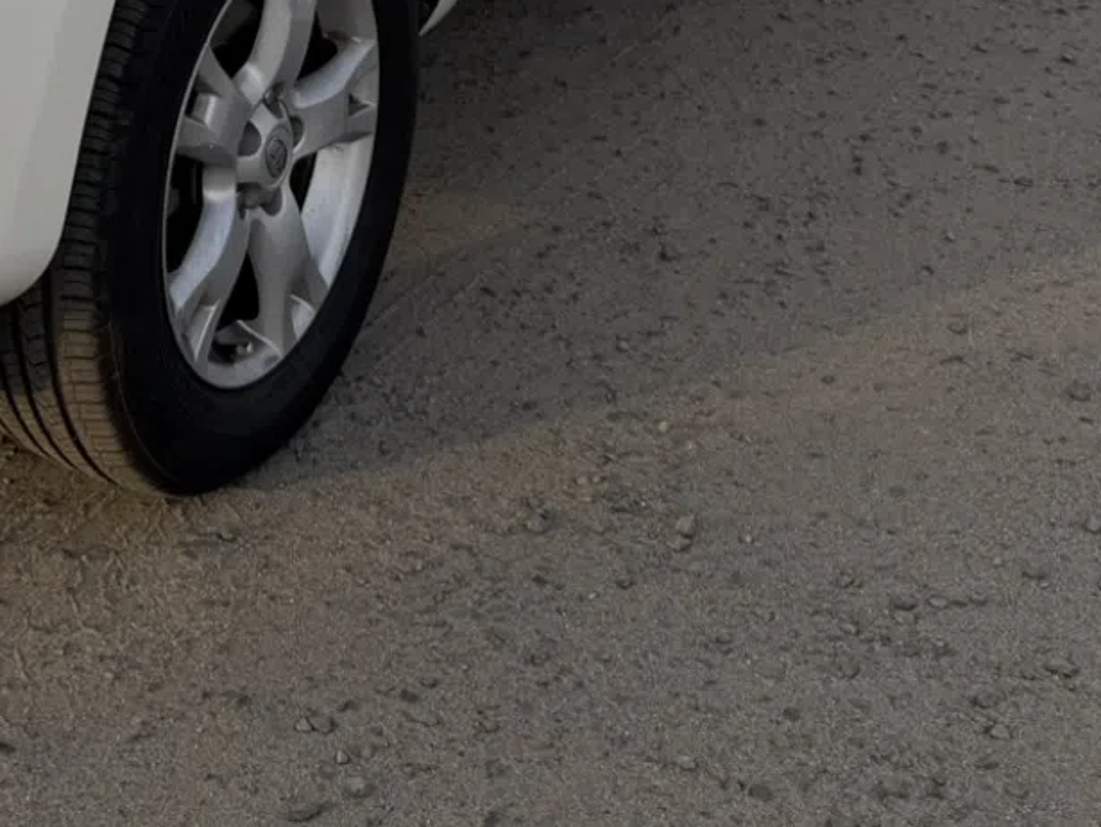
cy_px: -487
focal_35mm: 78
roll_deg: +0.7
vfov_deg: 16.8
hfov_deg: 23.3
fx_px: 2482
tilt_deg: -10.6
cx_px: -150
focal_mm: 6.76
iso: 80
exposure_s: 1/1855
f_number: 1.78
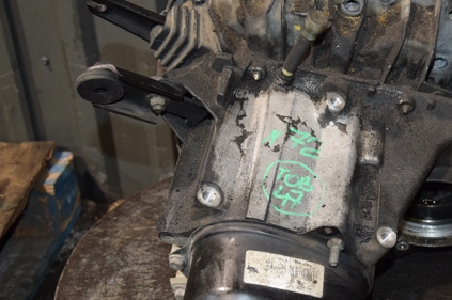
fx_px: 712
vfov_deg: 23.8
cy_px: 161
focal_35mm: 57
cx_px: 330
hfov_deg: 34.6
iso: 800
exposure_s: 1/60
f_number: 5
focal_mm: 25
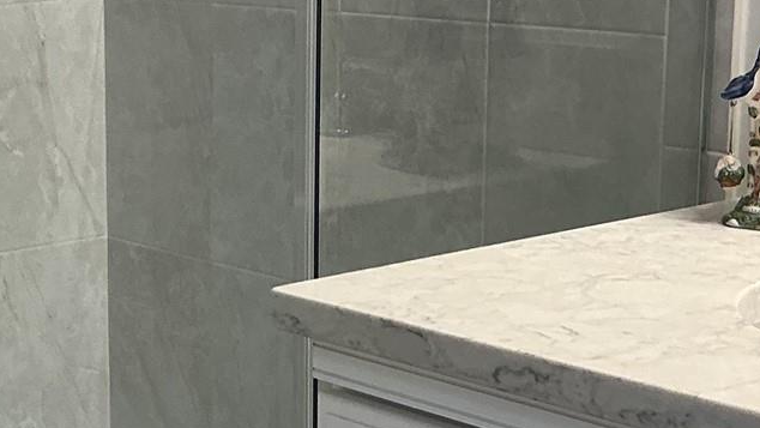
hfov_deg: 19.7
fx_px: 2056
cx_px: -146
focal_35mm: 102
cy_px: 299
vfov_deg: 11.9
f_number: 1.8
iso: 40
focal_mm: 3
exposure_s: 1/60
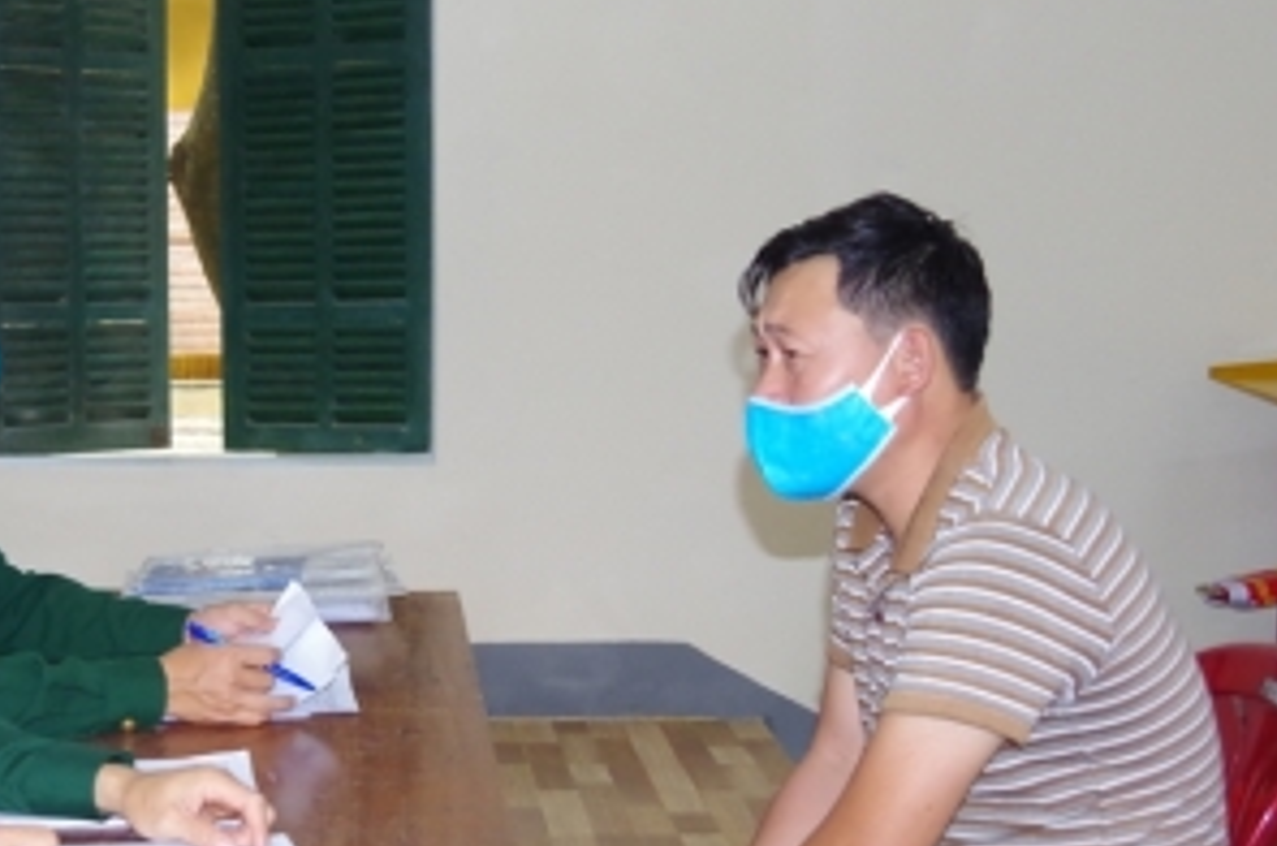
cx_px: 328
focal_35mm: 67
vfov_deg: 20.2
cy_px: 475
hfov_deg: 29.7
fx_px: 2372
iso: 1600
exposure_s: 1/180
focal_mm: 24
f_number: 5
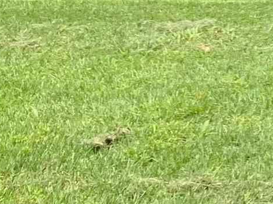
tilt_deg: +1.1
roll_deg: -0.2
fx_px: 1332
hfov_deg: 9.8
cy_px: -336
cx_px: 731
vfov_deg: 7.9
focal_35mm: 169
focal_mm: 4.25
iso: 25
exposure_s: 1/1634
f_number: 1.8
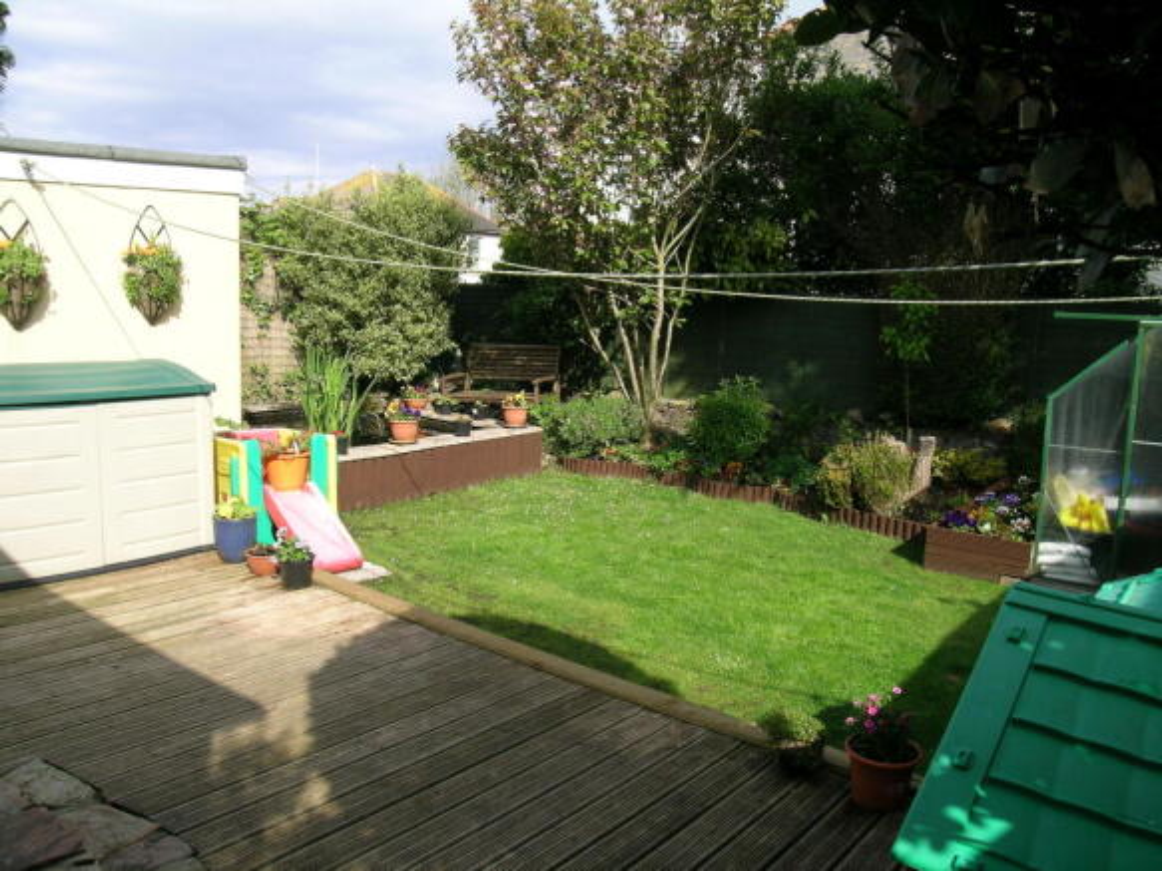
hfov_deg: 63.5
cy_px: 436
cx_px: 581
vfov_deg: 49.7
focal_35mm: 28
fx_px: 940
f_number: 5.6
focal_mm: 5.8
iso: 50
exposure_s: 1/219
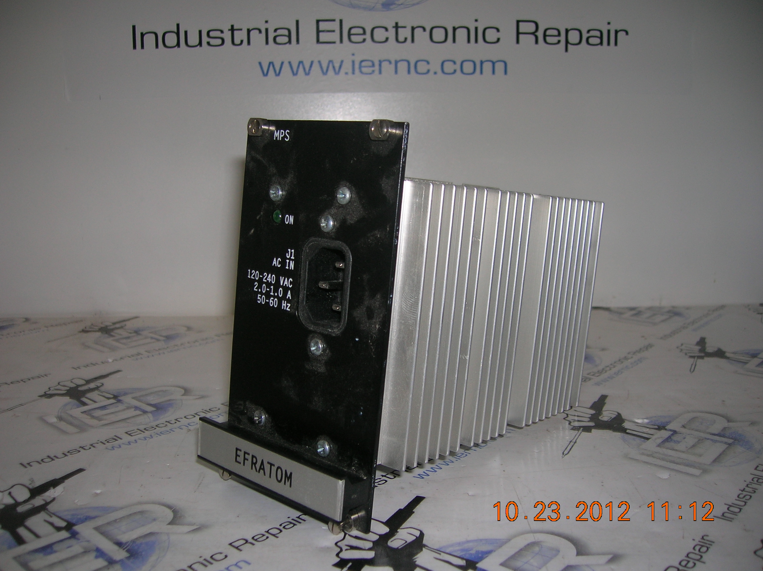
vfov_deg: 41.7
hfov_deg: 54.0
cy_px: 286
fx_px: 749
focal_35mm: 34
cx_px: 382
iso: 50
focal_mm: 5.7
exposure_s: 1/60.1
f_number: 2.9
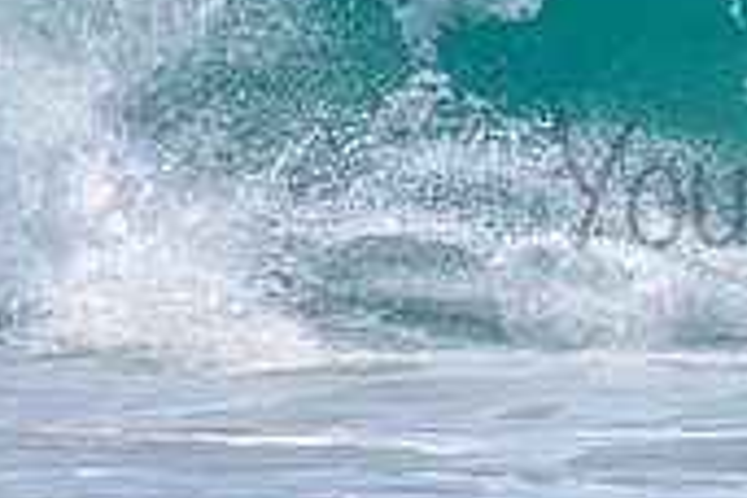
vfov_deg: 0.8
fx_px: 35086
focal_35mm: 1691
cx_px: 1005
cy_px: 146
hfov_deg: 1.2
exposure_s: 1/2000
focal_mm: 500
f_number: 5.6
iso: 160
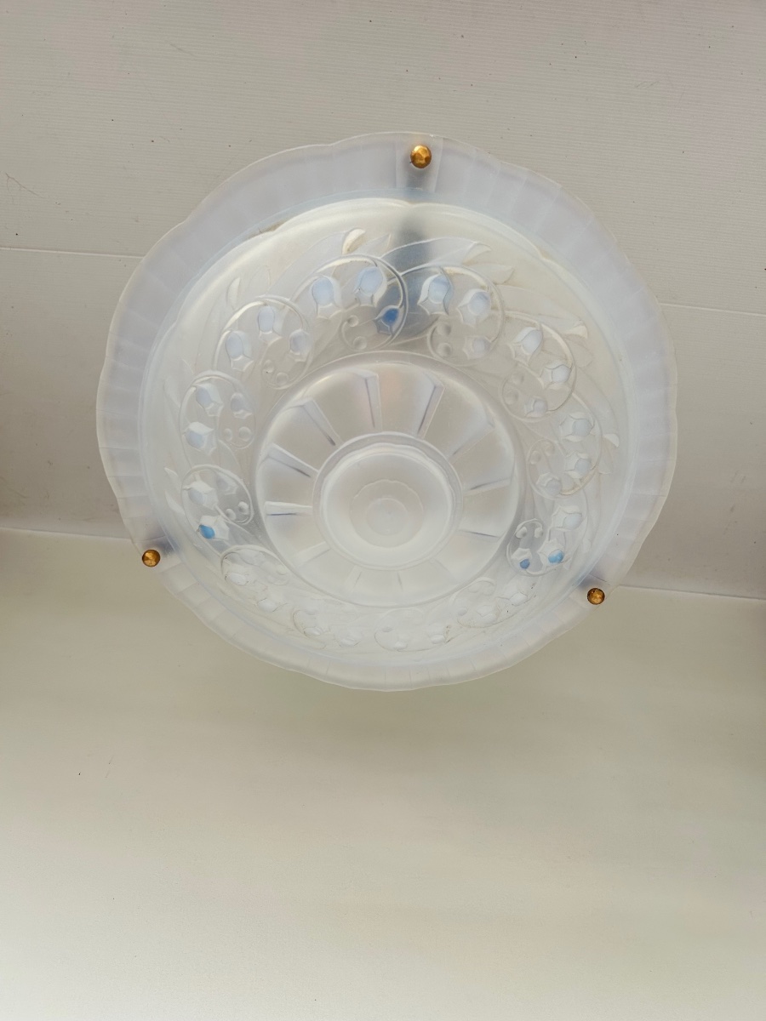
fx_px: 767
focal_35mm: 26
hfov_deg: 53.1
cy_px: 510
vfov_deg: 67.3
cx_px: 383
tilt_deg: +67.3
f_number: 1.5
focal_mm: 5.7
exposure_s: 1/366
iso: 50
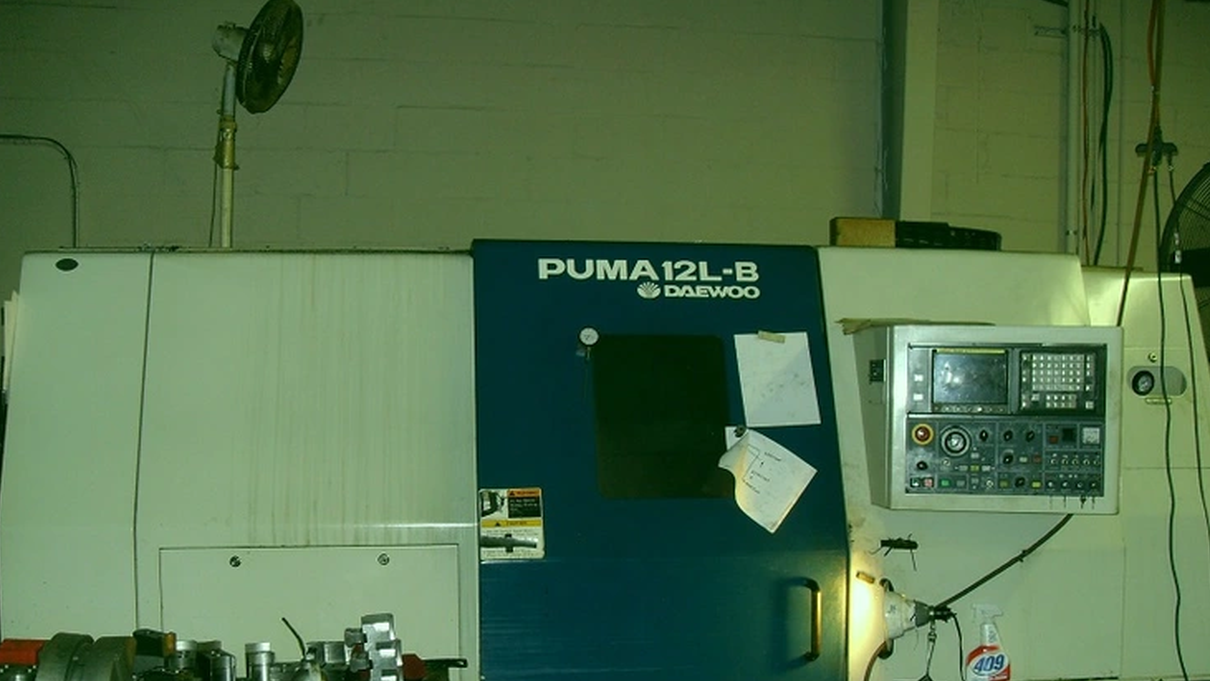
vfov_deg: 31.0
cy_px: 427
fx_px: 1219
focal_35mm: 38
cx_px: 612
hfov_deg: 52.8
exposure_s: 1/45
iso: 120
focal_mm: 6.3
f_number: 2.8
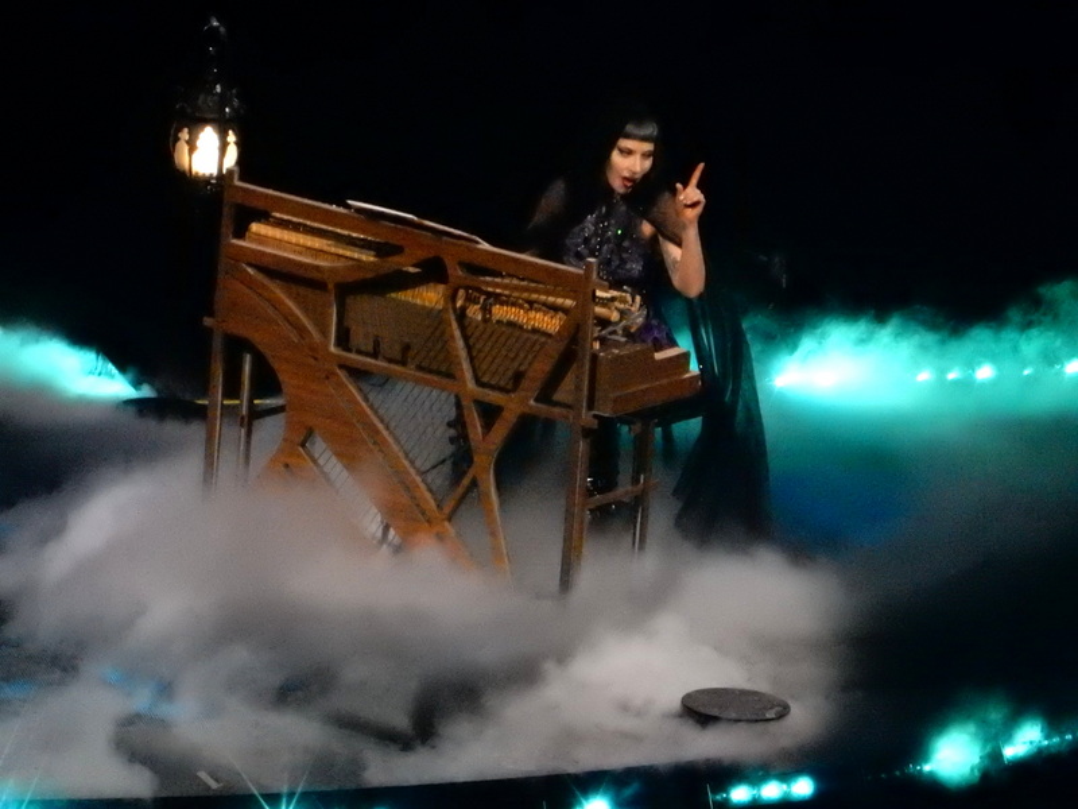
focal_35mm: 532
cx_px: 539
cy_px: 404
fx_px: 16567
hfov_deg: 3.7
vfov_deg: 2.8
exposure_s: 1/200
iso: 3200
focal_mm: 94.9
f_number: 6.7
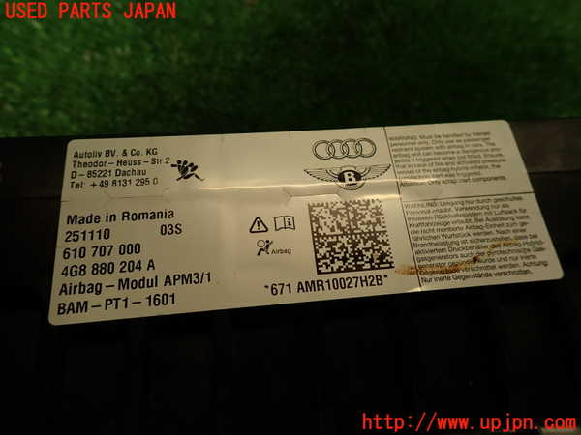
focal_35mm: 25
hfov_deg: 69.4
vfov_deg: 54.9
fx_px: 420
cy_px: 218
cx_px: 290
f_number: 2.8
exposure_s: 1/80
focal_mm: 4.5
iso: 100
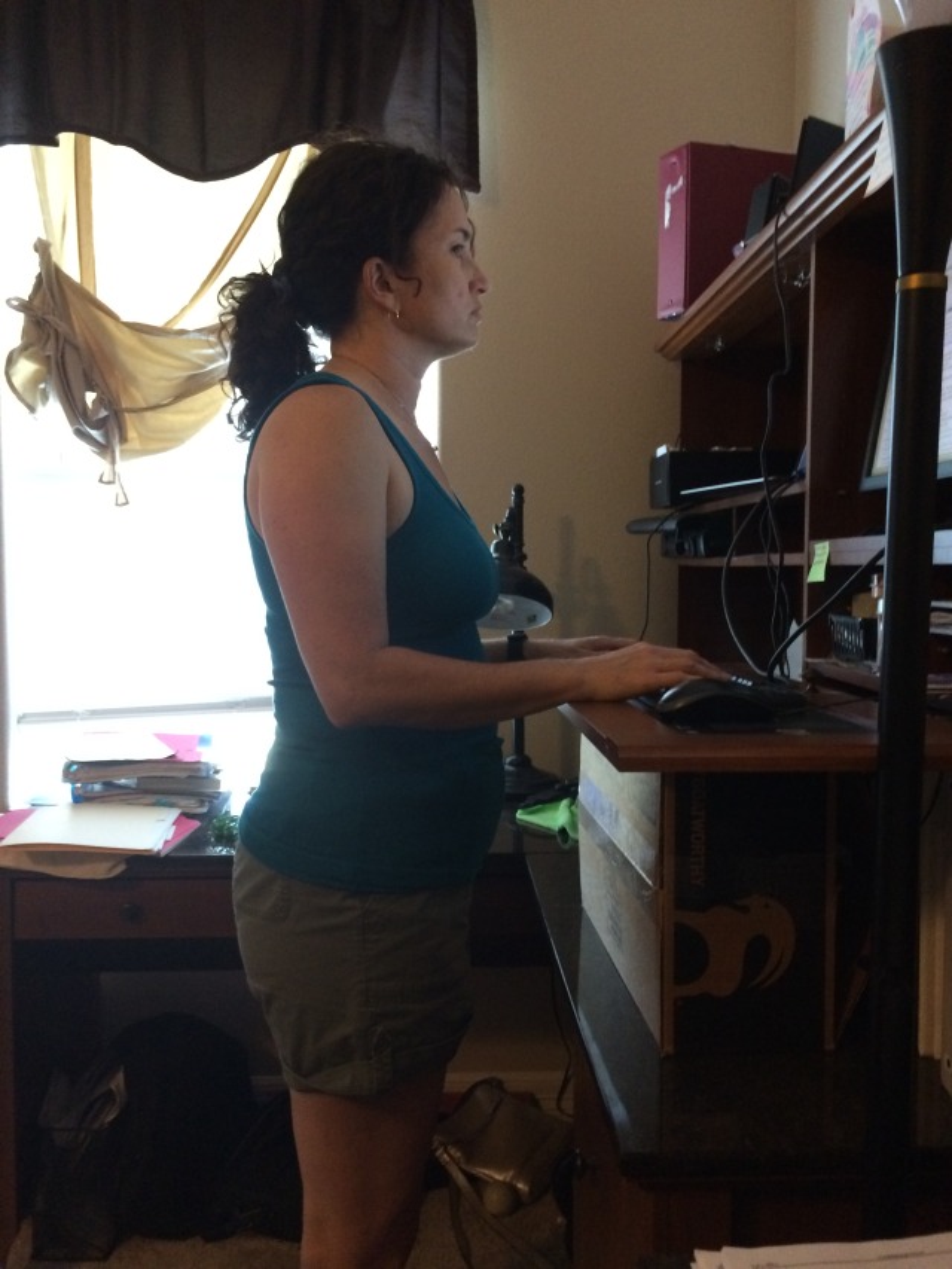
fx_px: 1063
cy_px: 634
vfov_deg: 61.7
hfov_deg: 48.2
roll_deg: -0.5
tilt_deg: -4.8
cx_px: 476
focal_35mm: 29
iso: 320
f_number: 2.2
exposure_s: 1/24
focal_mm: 4.15
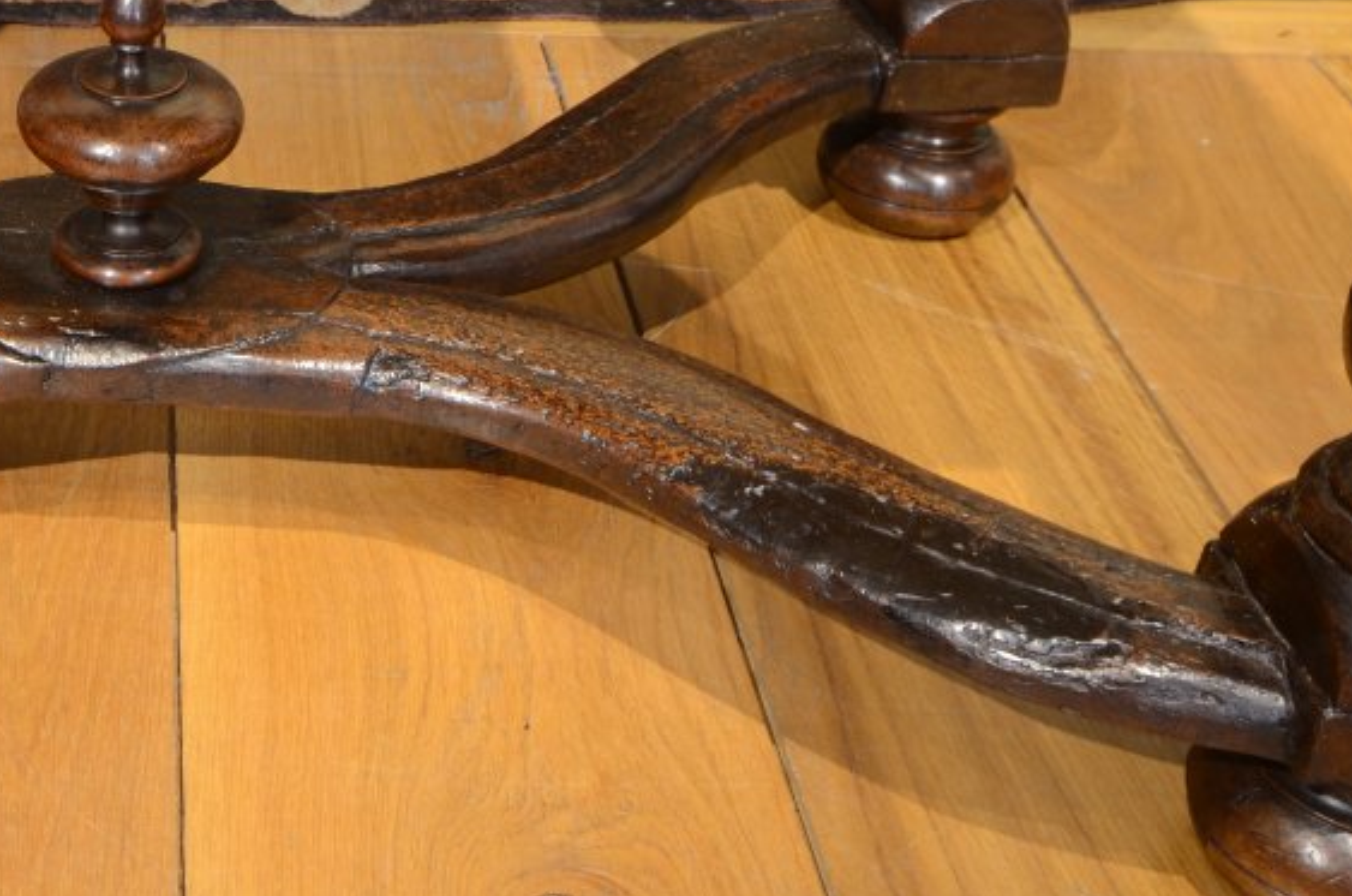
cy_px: 56
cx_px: 139
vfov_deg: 20.6
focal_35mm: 64
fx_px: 2399
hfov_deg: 30.1
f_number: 5.6
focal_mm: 20
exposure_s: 2
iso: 100
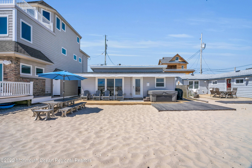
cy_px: 84
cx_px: 126
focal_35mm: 16
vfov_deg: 73.7
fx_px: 112
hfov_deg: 96.7
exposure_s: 1/100
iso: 200
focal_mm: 16
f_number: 16
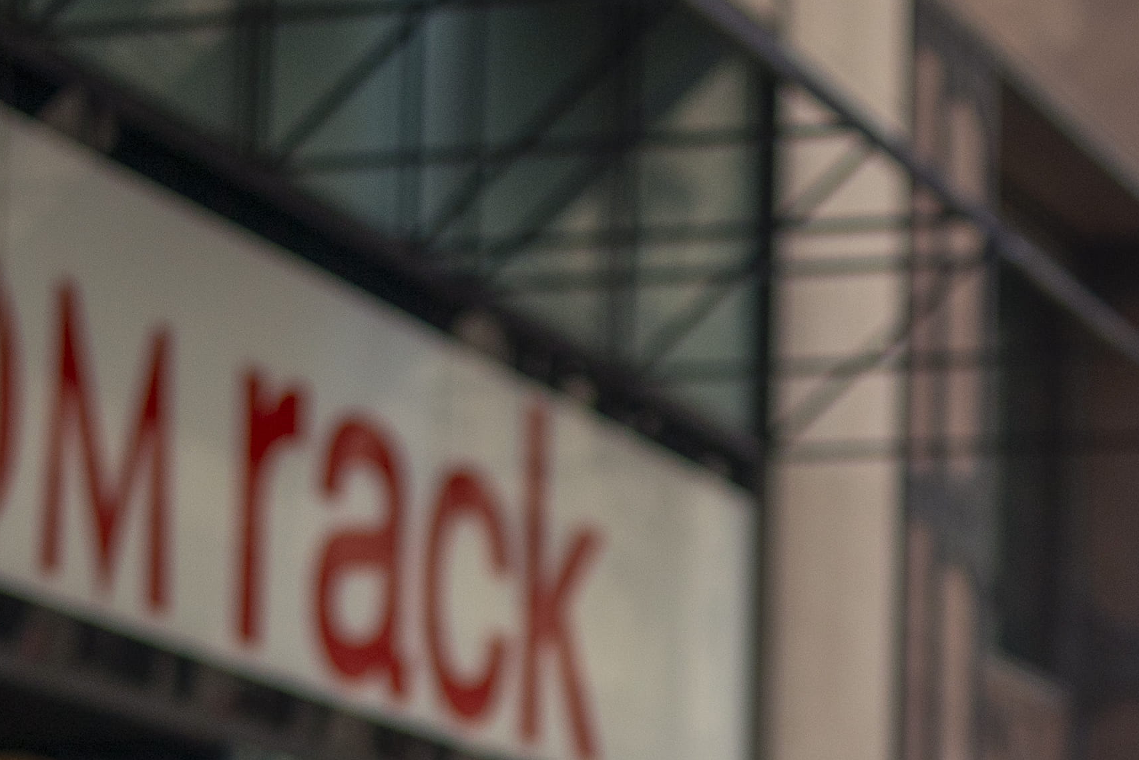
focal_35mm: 151
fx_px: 4779
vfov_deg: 8.8
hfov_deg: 13.6
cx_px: 794
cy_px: 1214
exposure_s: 1/1600
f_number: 16
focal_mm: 35
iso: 160
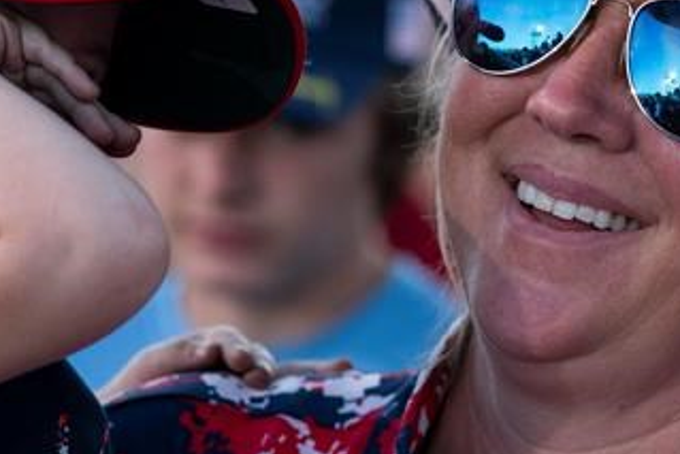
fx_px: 5272
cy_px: 80
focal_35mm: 279
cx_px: 684
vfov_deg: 4.9
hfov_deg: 7.3
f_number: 5.6
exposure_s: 1/1600
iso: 2500
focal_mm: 137
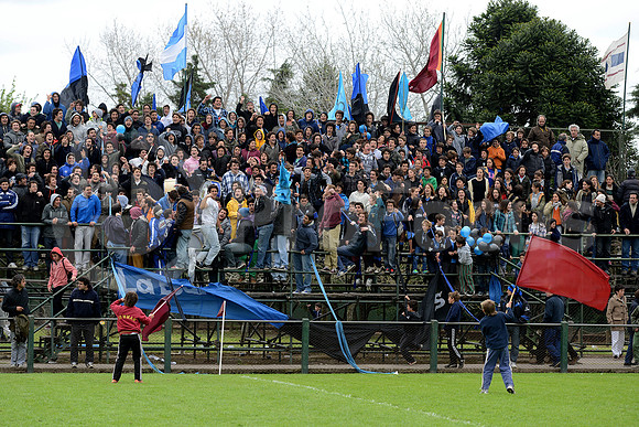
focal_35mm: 102
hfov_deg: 20.0
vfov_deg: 13.4
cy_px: 214
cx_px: 320
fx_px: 1811
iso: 320
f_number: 4
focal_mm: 102
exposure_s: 1/500
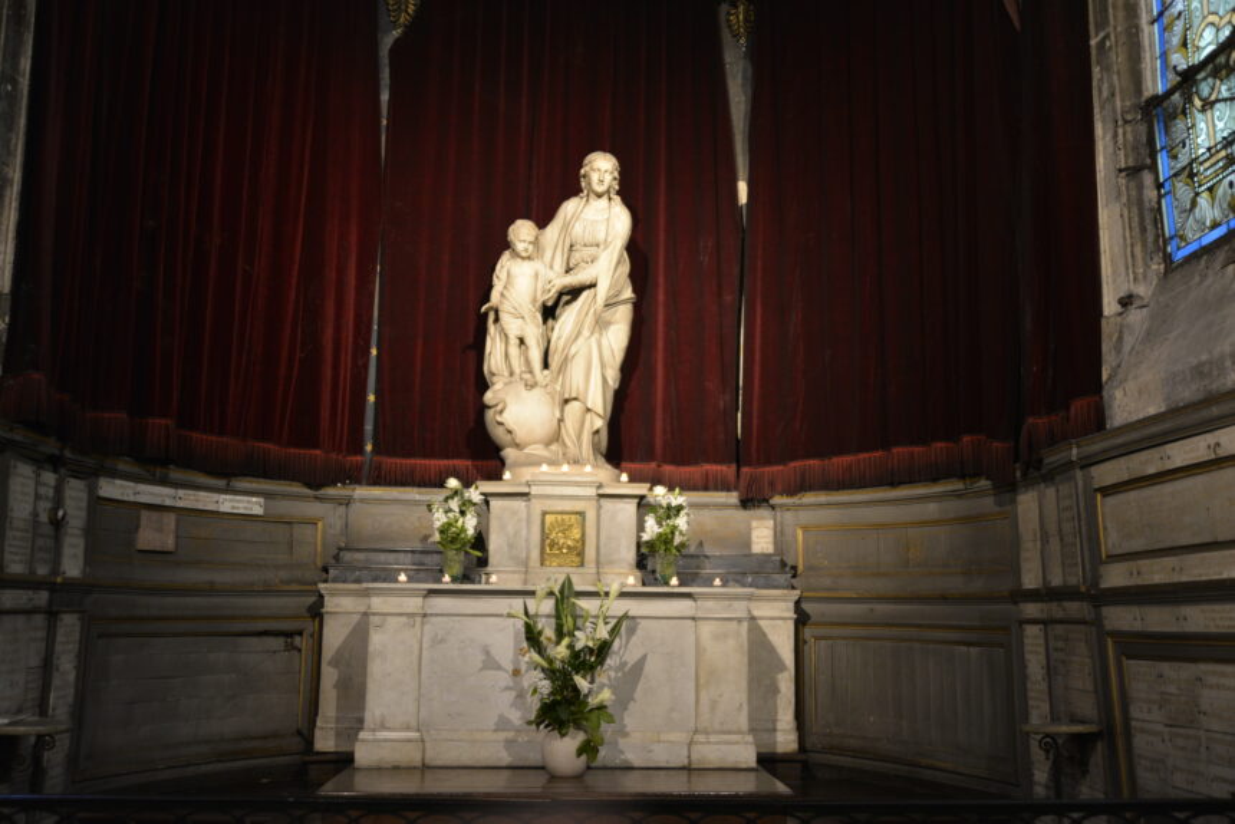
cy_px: 412
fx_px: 1167
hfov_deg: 55.8
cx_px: 618
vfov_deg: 38.9
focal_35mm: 34
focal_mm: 34
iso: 1100
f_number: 3.2
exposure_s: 1/40
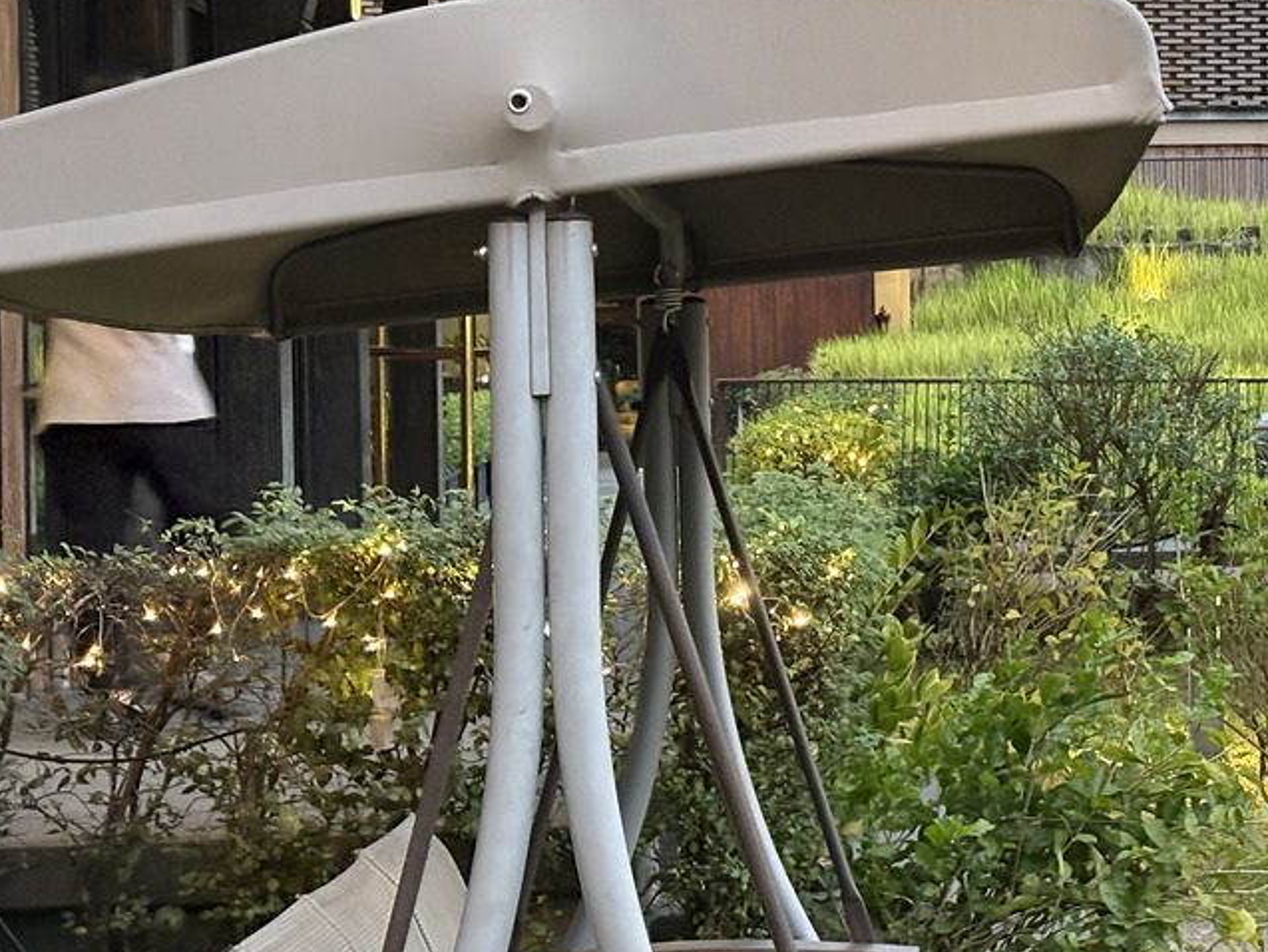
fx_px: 3590
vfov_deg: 15.0
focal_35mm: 98
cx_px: 1188
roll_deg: +1.6
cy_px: 245
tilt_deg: +2.6
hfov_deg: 19.6
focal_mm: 5.96
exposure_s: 1/25
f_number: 1.6
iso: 400
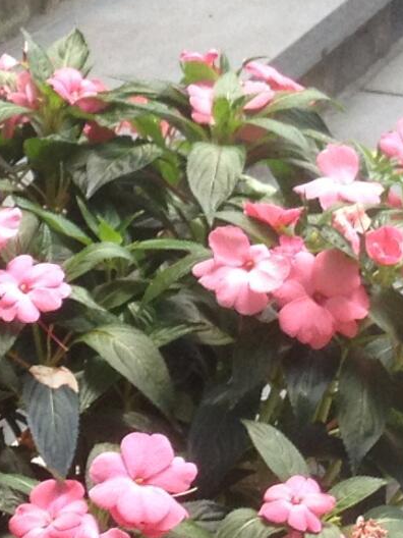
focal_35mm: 199
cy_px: -199
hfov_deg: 7.5
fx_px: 3089
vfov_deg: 9.7
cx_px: 214
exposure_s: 1/190
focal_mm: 4.28
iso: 50
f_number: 2.4
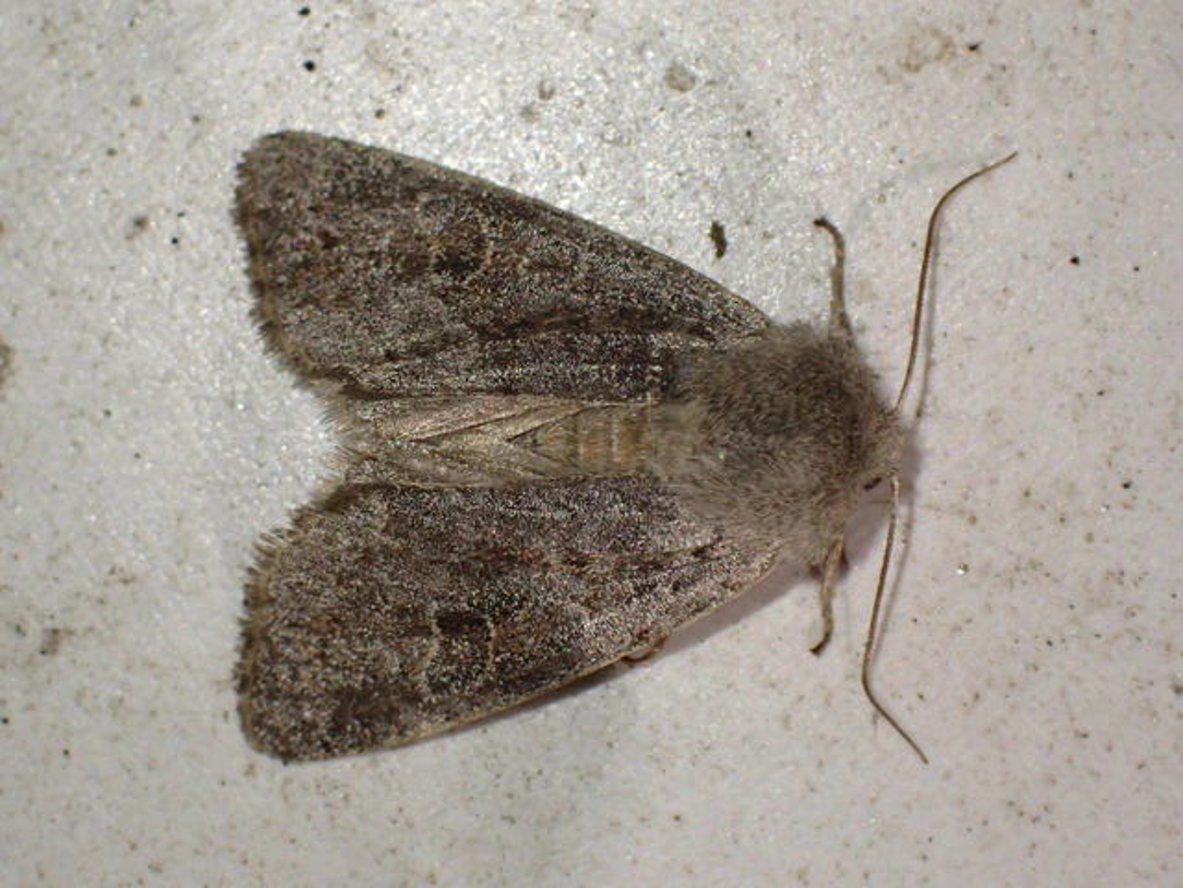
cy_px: 444
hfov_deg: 19.6
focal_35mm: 100
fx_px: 3417
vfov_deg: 14.8
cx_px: 592
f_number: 4.9
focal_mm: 18
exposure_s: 1/100
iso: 500
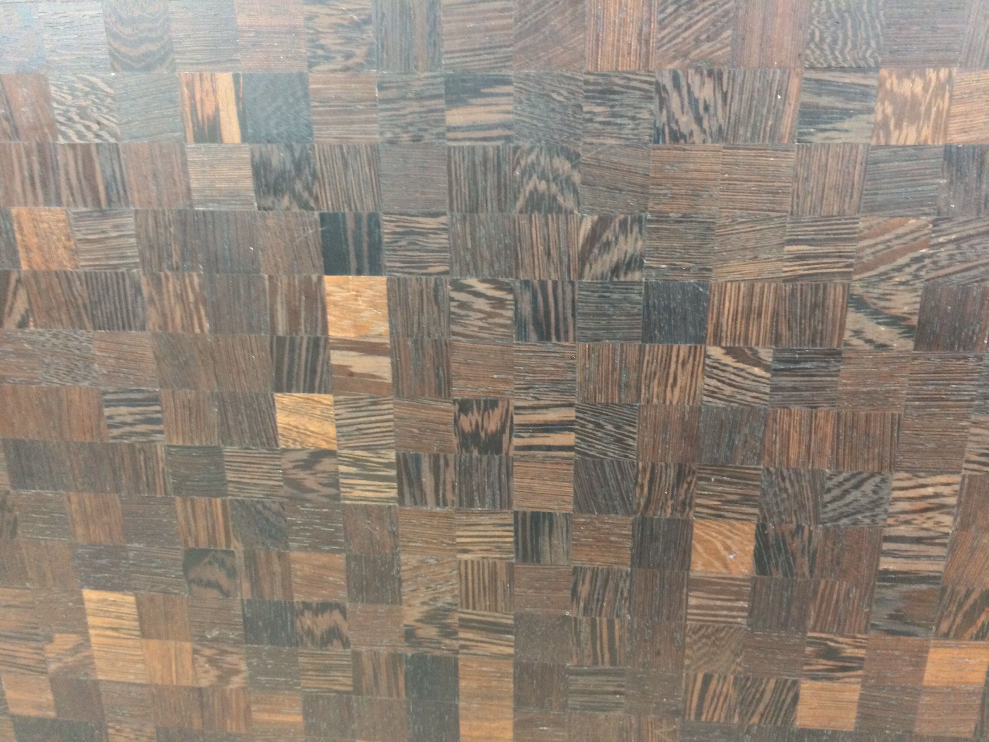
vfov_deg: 48.2
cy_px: 371
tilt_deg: -28.0
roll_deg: +0.1
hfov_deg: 61.7
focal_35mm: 29
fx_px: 829
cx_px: 494
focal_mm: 4.15
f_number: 2.2
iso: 320
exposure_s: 1/20
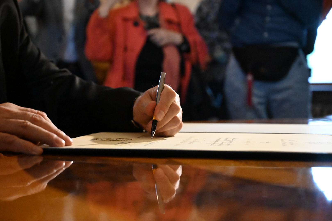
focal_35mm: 60
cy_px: 110
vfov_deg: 22.6
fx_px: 553
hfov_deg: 33.4
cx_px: 166
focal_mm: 60
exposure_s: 1/800
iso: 20000
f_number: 4.5
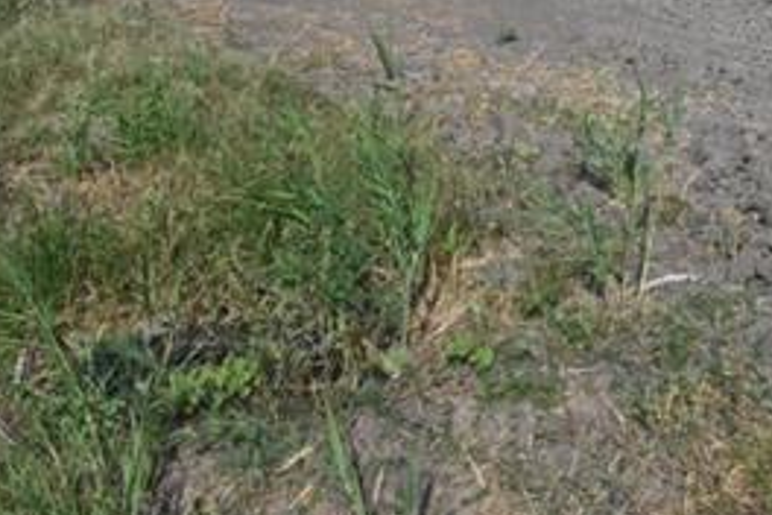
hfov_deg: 21.1
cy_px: -152
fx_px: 1994
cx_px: 781
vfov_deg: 14.1
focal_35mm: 93
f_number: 7.1
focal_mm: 24
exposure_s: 1/400
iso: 100
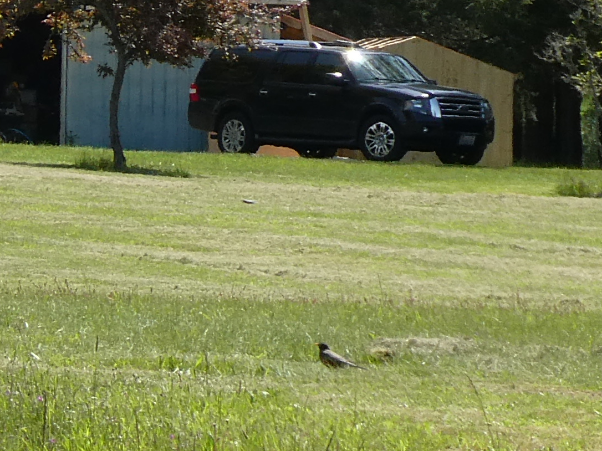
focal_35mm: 401
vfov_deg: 3.7
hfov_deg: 4.8
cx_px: -795
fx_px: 6972
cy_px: 111
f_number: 4.8
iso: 80
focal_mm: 15
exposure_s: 1/320
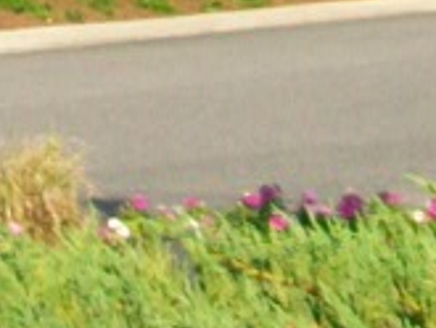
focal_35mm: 248
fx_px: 3126
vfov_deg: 5.8
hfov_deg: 8.0
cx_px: 338
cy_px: -468
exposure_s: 1/250
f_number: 5.5
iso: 64
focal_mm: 5.7
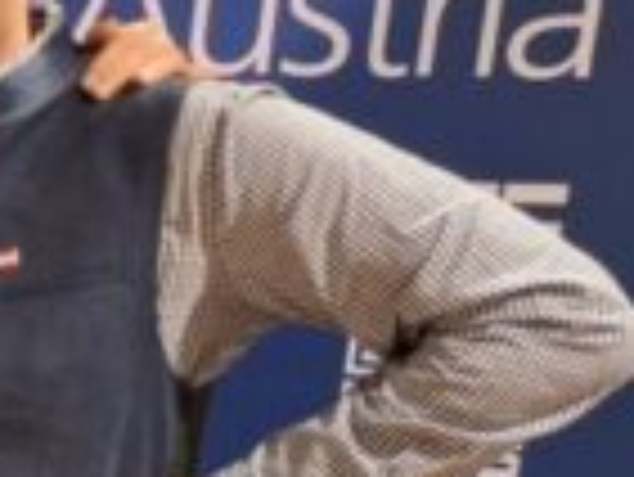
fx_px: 2071
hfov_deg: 13.6
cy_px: 626
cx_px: -794
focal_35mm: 113
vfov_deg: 12.7
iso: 500
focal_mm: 5.54
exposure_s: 1/20
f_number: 1.8
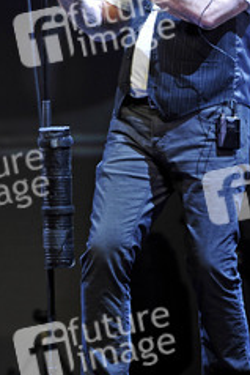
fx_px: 8747
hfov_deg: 1.6
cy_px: 109
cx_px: 141
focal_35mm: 841
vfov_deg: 2.5
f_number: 5.6
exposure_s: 1/400
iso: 1600
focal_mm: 500
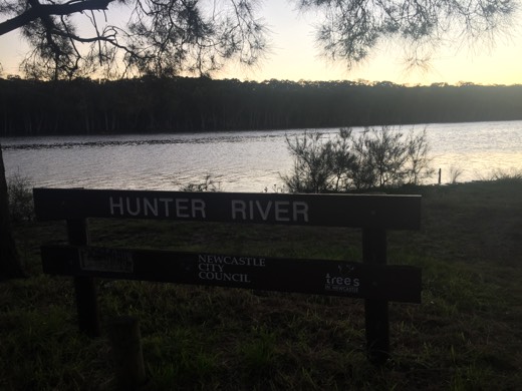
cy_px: 196
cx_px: 261
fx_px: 437
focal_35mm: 29
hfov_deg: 61.7
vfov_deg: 48.2
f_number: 2.2
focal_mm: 4.15
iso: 32
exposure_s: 1/30
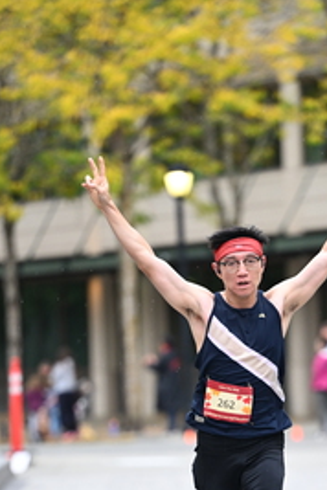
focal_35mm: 329
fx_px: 4482
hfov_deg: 4.2
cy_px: 459
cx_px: 265
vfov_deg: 6.2
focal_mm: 160
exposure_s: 1/1250
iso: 1250
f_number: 2.8
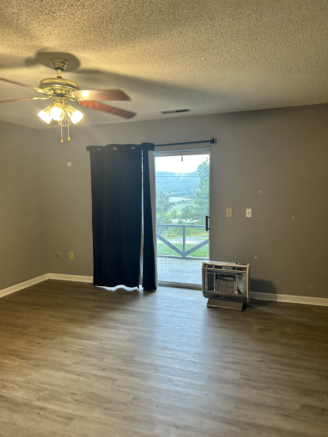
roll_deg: +0.2
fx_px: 328
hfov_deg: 53.1
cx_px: 164
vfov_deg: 67.3
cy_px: 218
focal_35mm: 26
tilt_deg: -5.5
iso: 80
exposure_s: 1/60
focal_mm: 5.7
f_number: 1.5
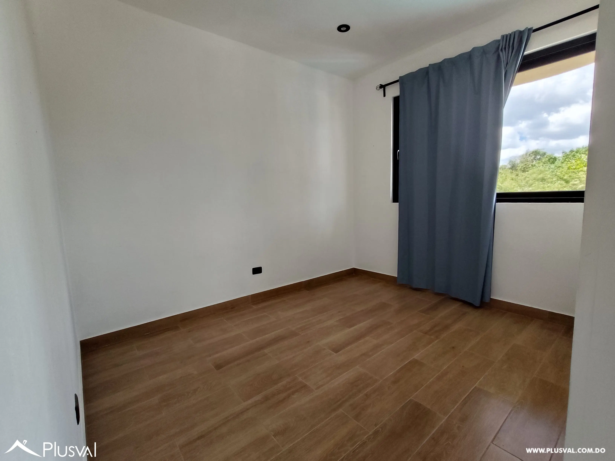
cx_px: 308
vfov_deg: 78.1
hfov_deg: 94.5
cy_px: 230
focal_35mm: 16
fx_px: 284
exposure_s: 1/100
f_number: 2.2
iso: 56
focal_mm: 1.67
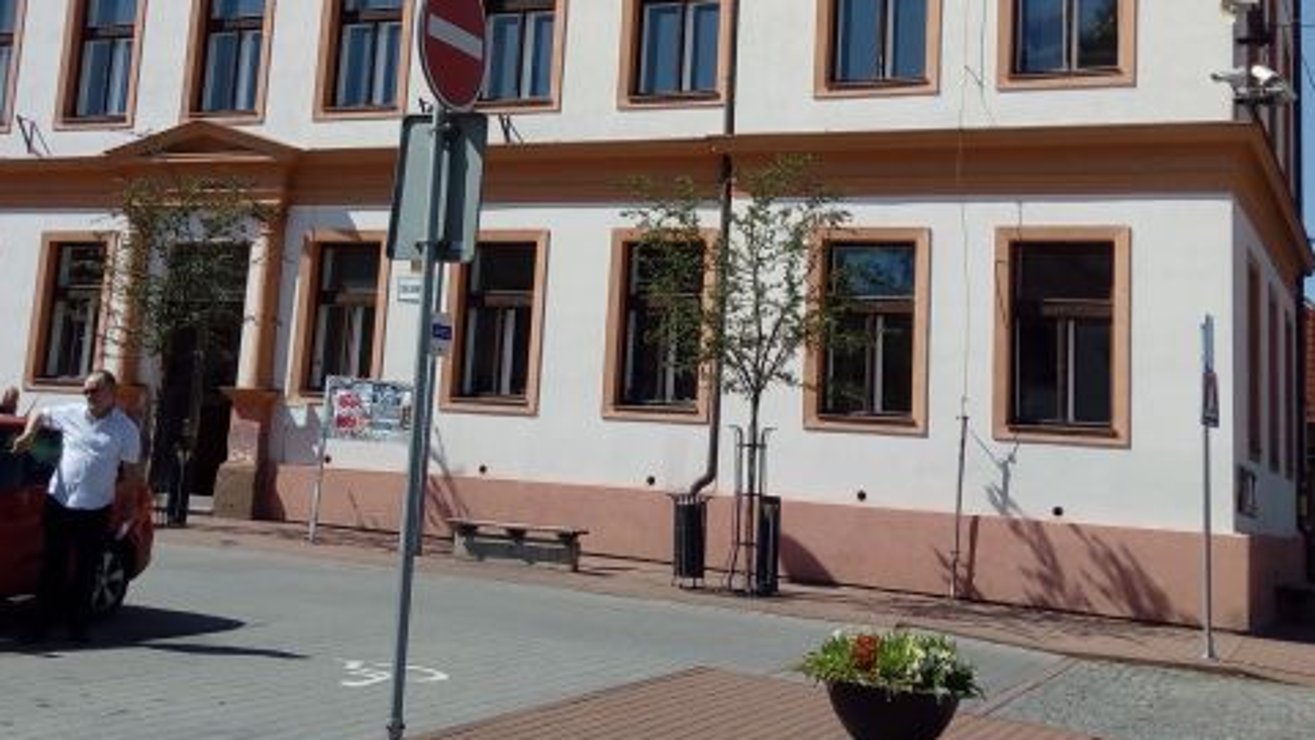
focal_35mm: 49
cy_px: 186
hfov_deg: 41.9
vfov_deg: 24.2
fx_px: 1709
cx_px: 518
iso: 116
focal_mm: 3.5
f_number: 2
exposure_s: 1/3030
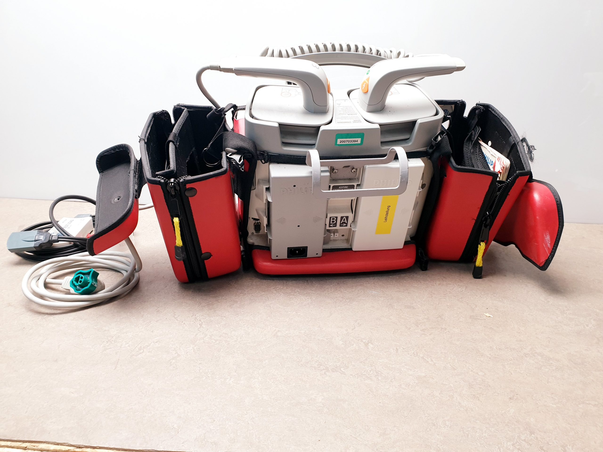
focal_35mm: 26
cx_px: 302
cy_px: 226
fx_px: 453
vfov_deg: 53.1
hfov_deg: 67.3
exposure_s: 1/50
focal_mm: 4.3
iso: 80
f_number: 2.4
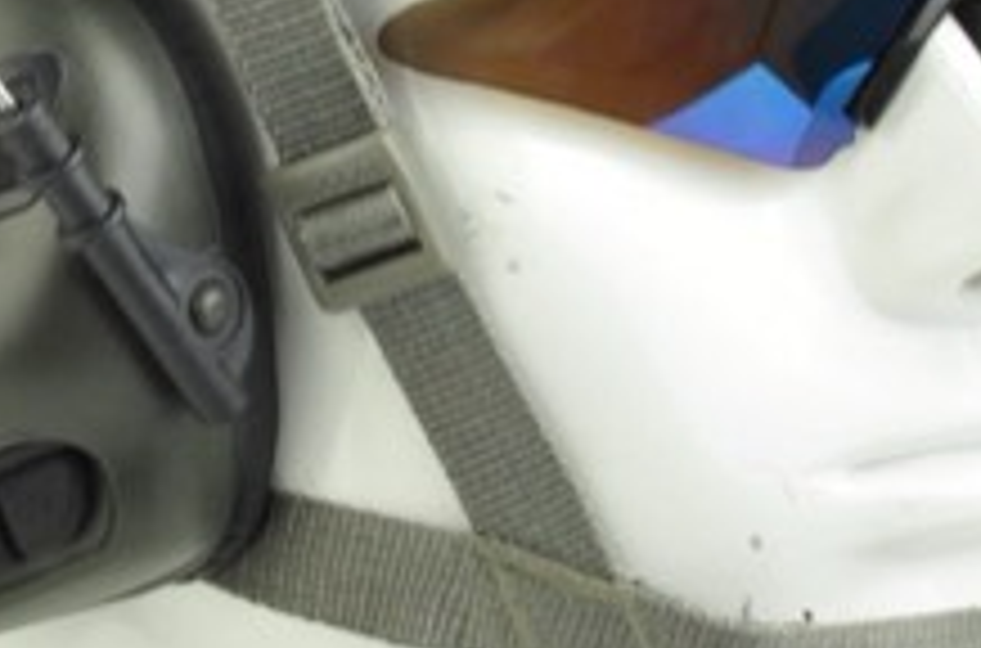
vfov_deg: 5.2
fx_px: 7119
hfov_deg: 7.9
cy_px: 153
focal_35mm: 262
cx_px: 405
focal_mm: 38
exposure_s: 1/100
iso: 200
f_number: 14
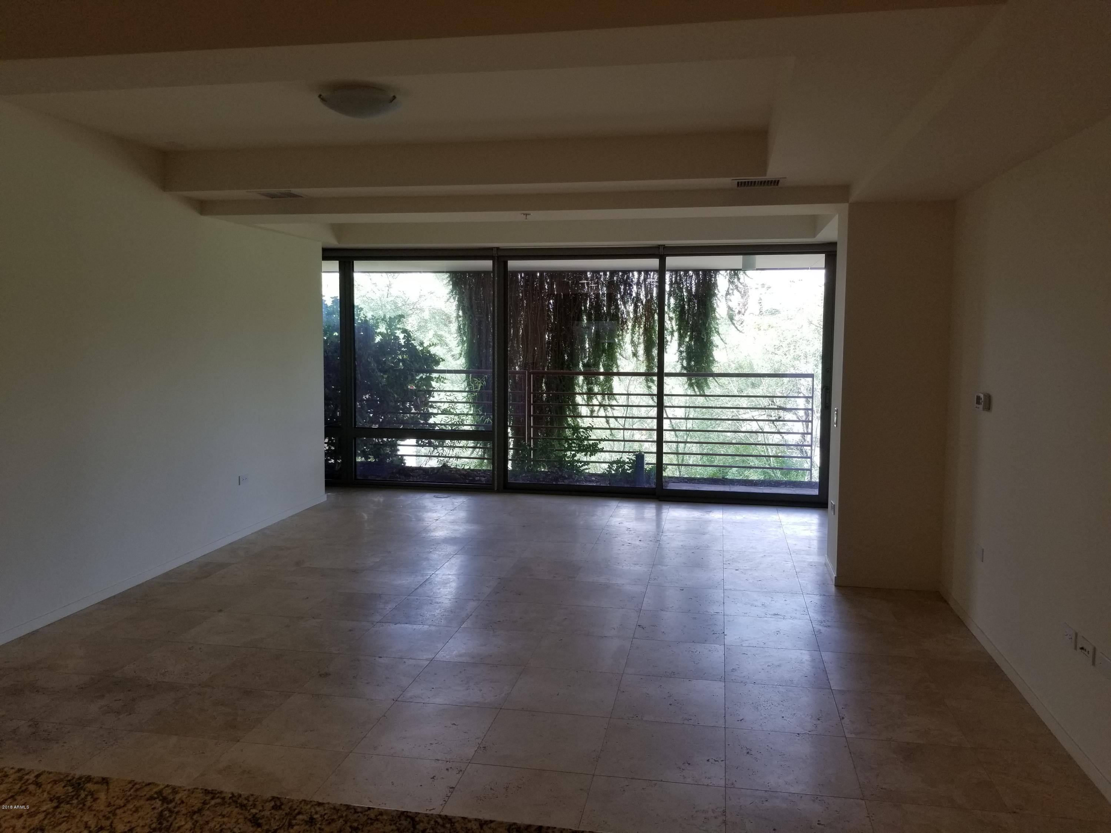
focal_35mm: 26
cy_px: 416
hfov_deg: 67.3
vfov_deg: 53.1
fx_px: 834
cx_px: 556
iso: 50
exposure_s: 1/127
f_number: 1.7
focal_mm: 4.25
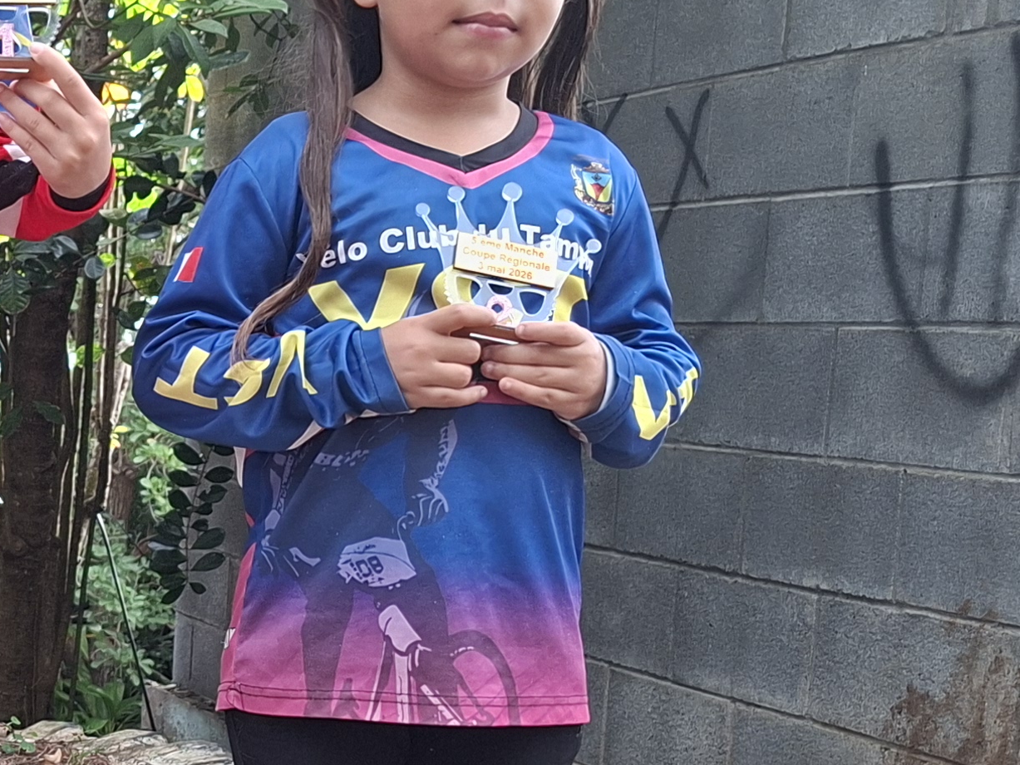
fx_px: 2210
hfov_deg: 23.2
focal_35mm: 75
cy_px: 642
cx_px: -291
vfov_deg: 19.4
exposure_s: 1/120
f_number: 1.8
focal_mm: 5.54
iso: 80
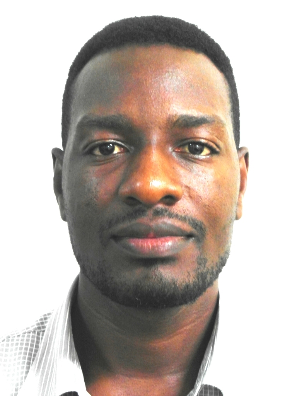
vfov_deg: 21.1
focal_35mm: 93
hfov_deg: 15.9
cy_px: 198
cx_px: 148
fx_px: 1064
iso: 800
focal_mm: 16.5
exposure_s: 1/10
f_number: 3.9
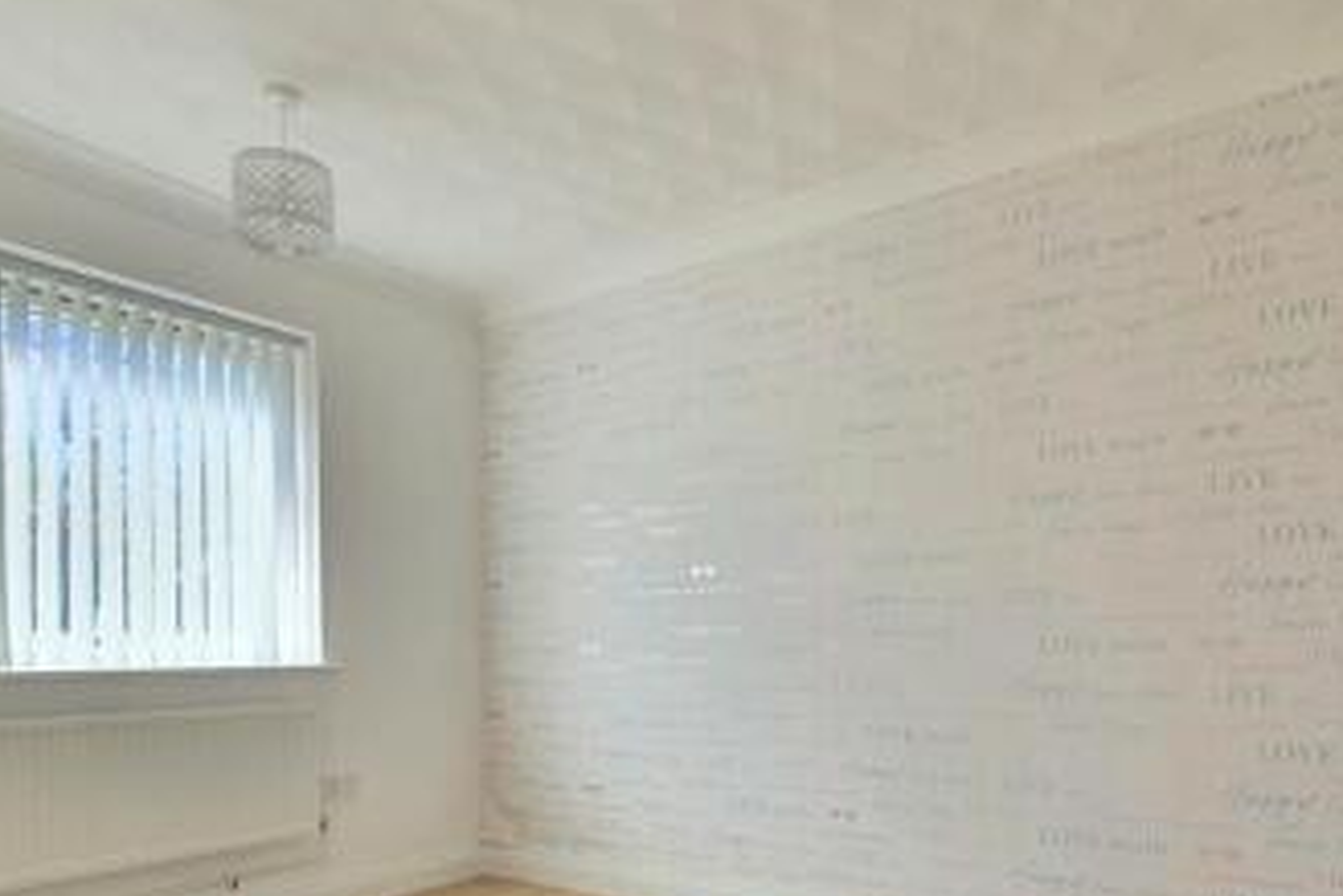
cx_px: 723
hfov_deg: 73.6
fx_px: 896
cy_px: 669
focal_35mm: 24
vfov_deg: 51.0
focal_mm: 1.8
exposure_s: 1/164
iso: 50
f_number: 2.2
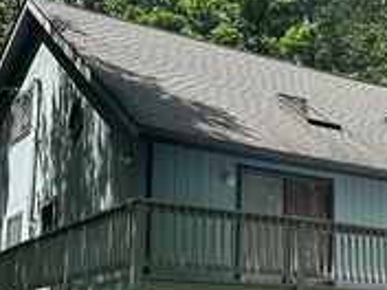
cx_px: 301
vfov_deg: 19.8
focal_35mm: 74
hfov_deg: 25.9
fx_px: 827
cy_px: 203
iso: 50
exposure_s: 1/1488
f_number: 1.5
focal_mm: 5.7
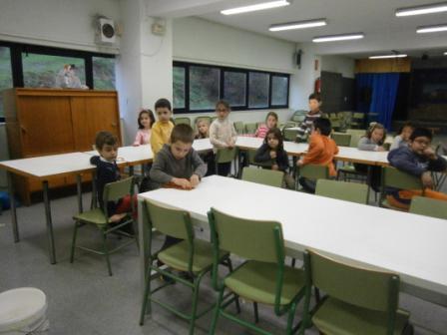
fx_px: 336
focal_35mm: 26
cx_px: 224
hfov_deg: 67.3
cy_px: 168
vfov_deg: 53.1
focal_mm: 4.7
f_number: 2.8
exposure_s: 1/200
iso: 800
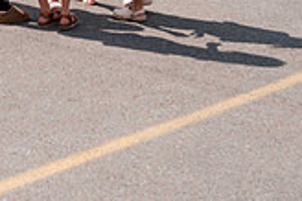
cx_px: 26
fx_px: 1148
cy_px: -132
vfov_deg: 9.6
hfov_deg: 14.8
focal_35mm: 137
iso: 100
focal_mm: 35
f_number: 6.3
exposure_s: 1/320
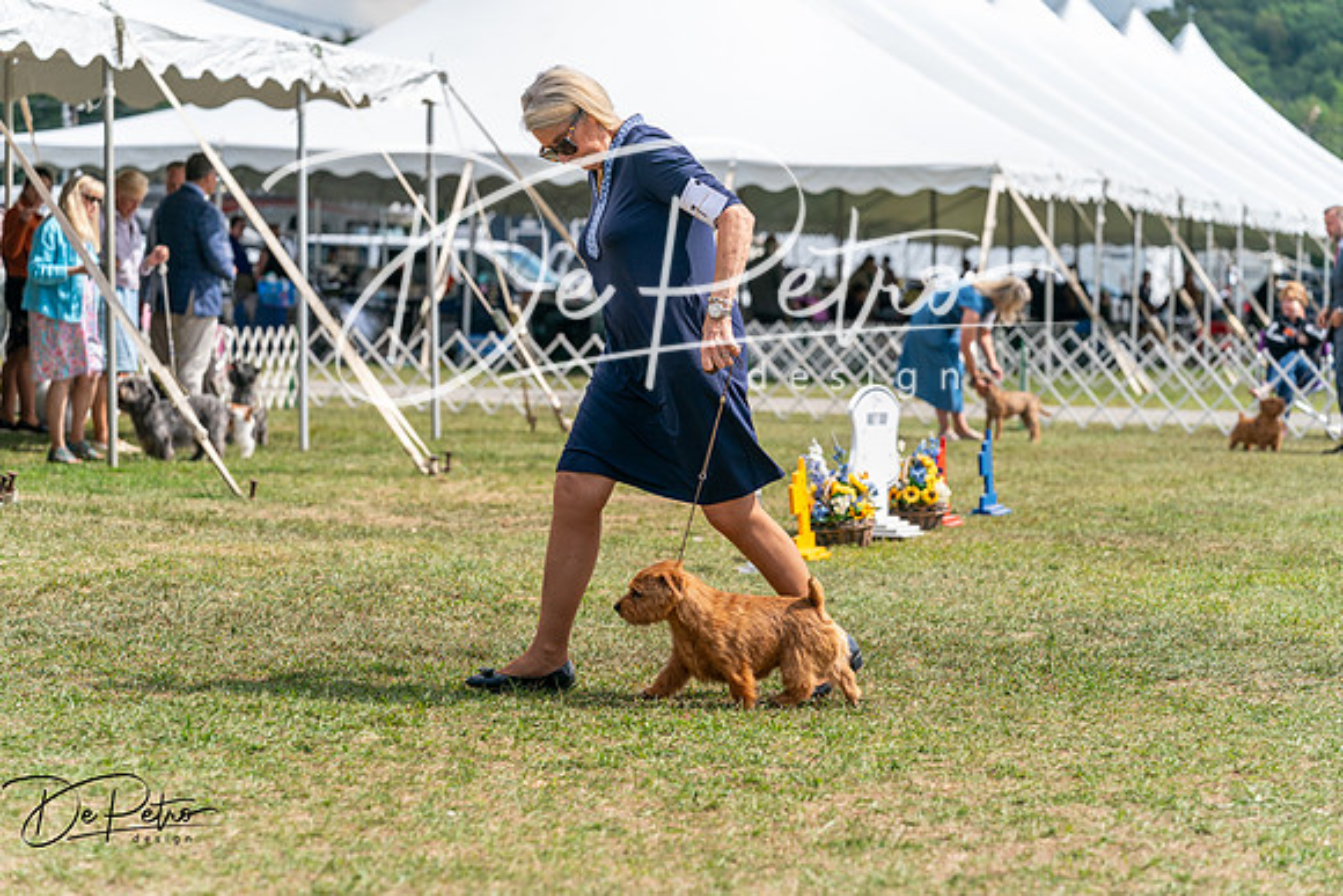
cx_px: 672
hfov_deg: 16.0
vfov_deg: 10.7
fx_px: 4776
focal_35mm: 128
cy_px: 448
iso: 320
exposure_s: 1/2000
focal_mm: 128
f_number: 5
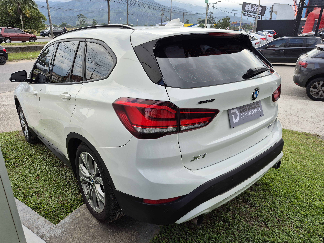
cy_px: 122
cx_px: 162
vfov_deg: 58.9
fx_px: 215
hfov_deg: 73.9
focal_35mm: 23
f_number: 1.8
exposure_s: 1/660
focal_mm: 5.4
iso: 25
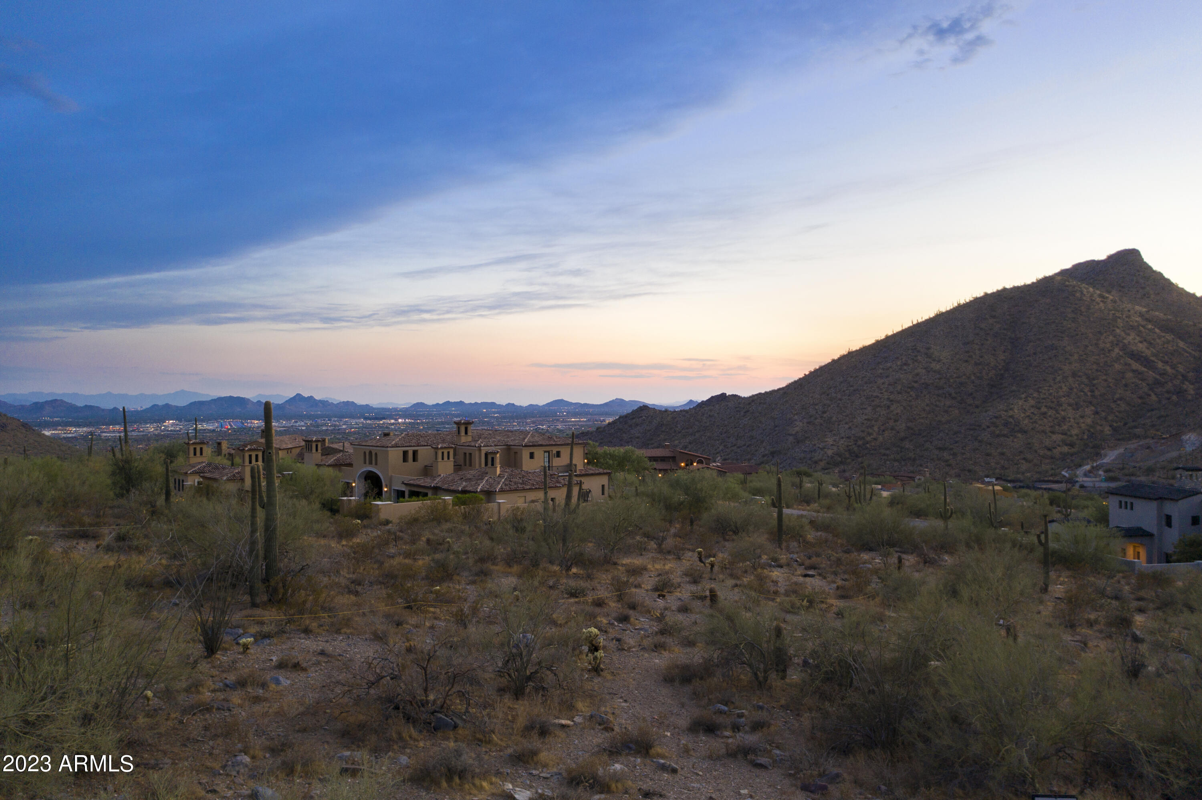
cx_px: 601
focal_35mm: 28
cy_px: 400
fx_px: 935
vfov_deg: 46.4
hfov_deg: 65.5
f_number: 2.8
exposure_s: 1/10
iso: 120
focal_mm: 10.26
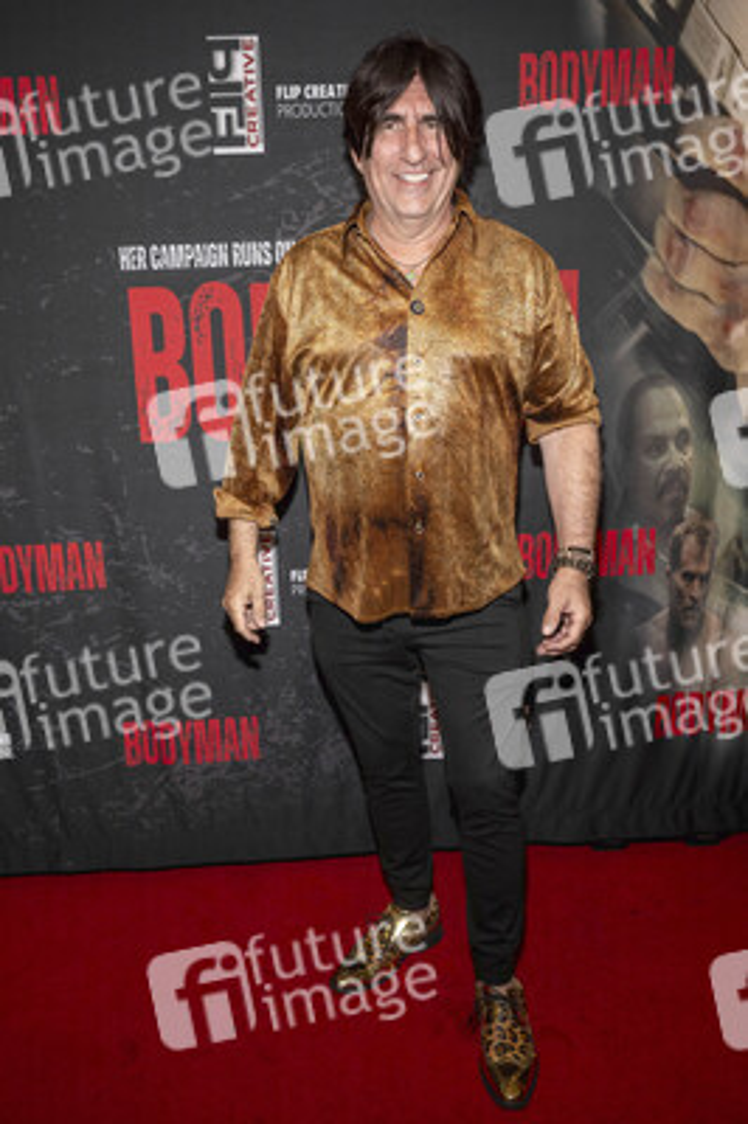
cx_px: 374
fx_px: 905
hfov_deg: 44.9
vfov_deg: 63.7
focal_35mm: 29
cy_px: 562
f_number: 5.6
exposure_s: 1/200
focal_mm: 29
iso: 800
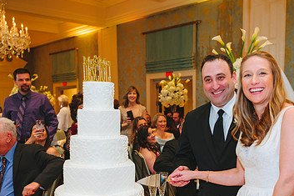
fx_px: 375
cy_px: 155
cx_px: 177
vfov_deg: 28.6
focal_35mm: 46
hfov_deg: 42.6
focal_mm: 28
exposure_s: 1/60
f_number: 2.8
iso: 1250
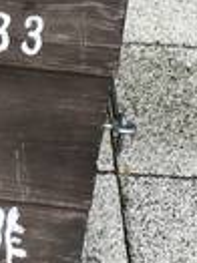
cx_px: -151
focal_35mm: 142
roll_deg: -1.2
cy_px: -114
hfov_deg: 9.9
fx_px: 1079
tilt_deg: -42.5
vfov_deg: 13.2
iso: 25
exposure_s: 1/204
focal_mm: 4.15
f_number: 2.2
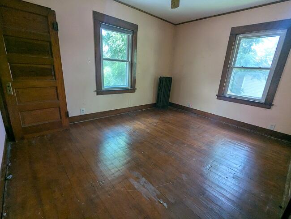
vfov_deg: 78.2
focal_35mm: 16
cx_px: 146
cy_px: 110
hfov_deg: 94.4
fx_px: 135
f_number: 2.2
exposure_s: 1/60
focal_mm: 2.35
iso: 113
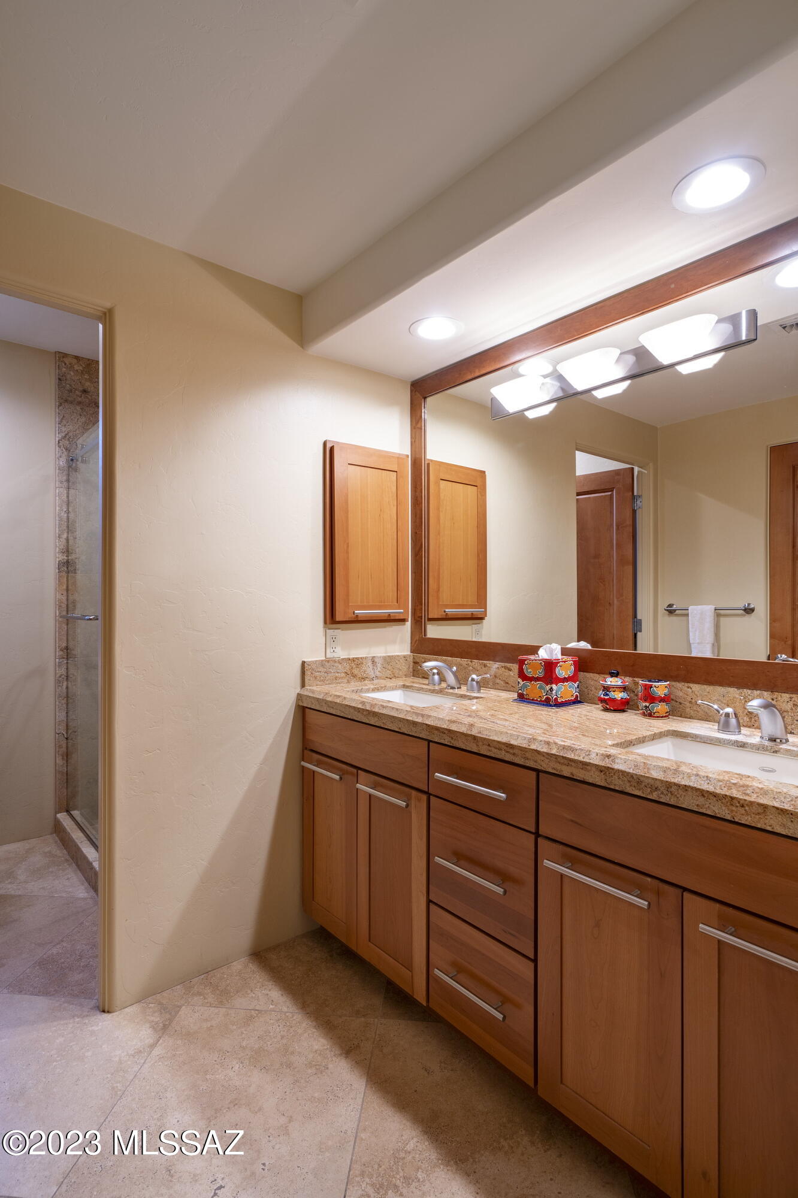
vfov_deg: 93.3
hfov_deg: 70.4
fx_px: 566
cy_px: 599
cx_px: 399
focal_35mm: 17
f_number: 11
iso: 200
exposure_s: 1
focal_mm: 17
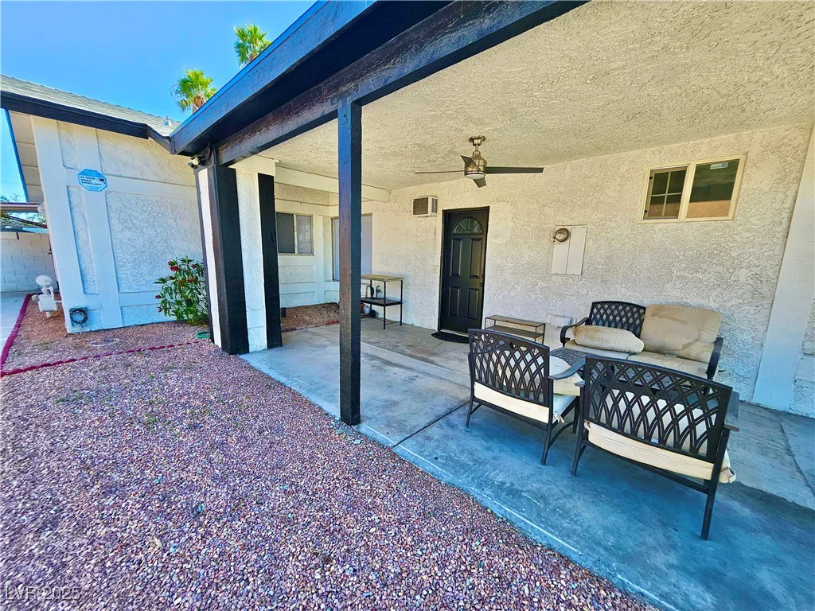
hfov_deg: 106.2
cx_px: 408
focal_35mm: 13
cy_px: 306
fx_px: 306
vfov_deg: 89.9
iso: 32
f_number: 2.2
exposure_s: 1/322
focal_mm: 1.74
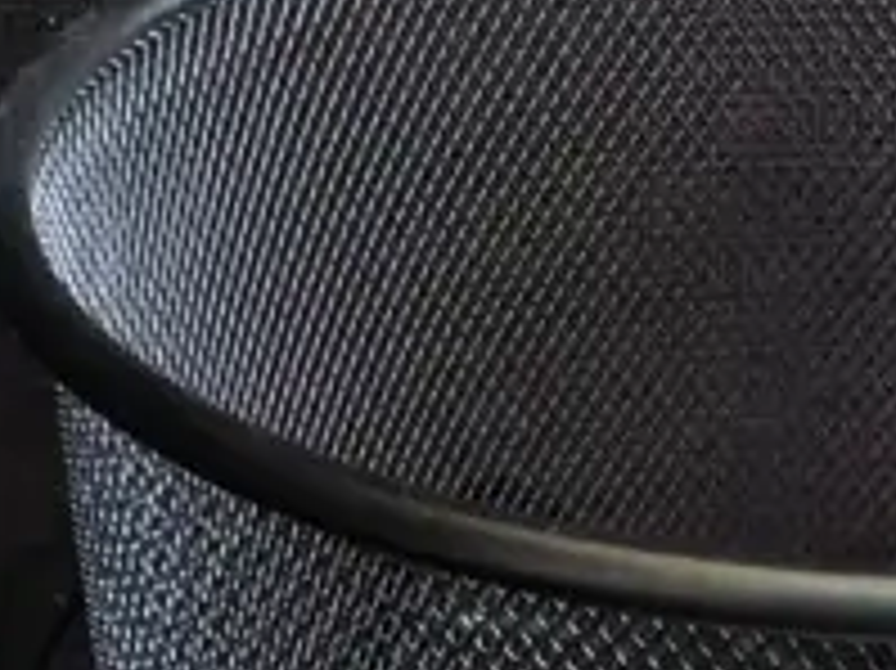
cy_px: 1327
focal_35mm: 139
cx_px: 666
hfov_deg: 14.2
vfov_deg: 9.9
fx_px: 3596
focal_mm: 2.87
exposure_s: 1/100
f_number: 2
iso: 250
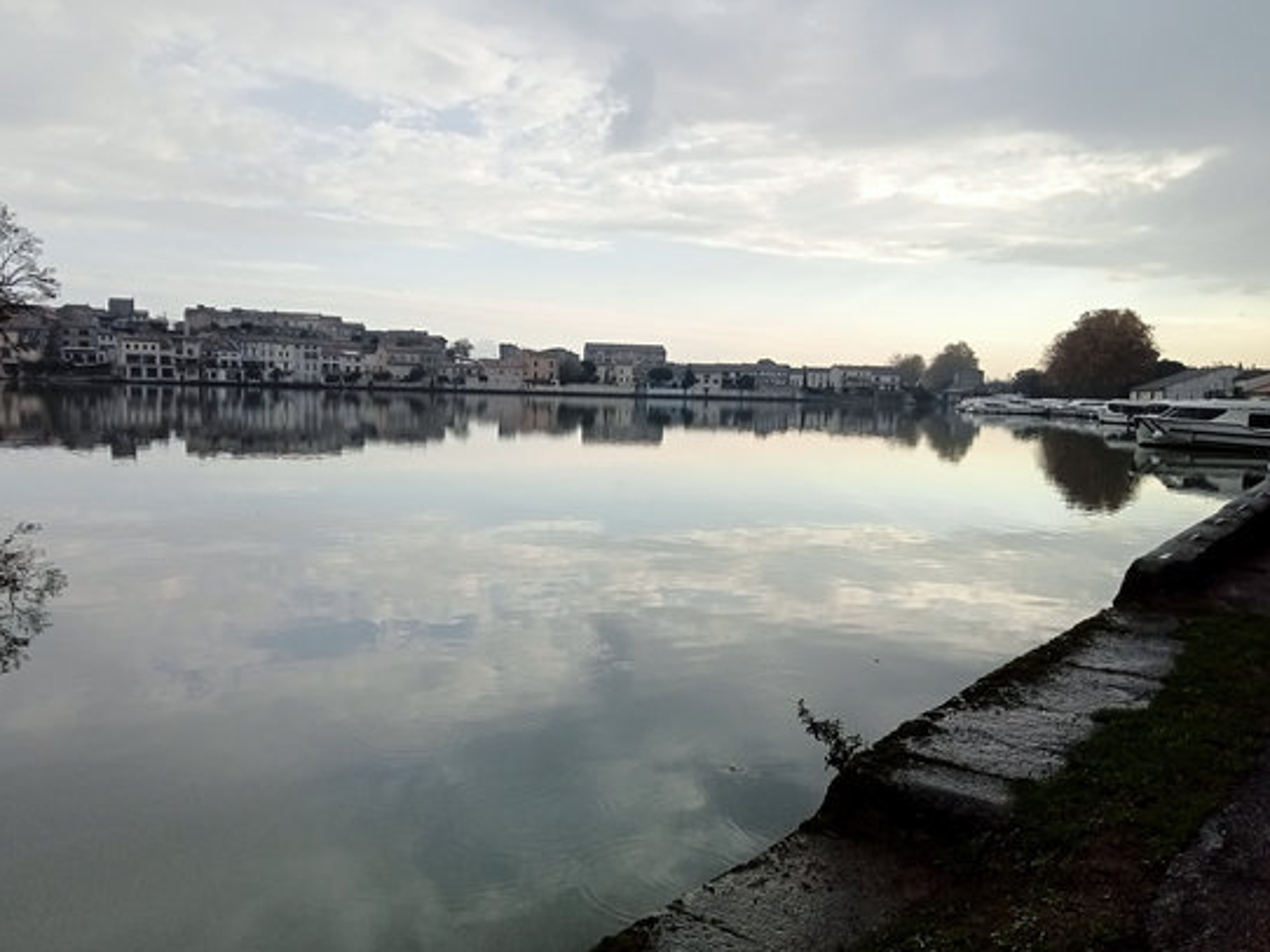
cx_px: 588
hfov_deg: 58.3
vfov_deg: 45.4
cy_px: 488
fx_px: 1137
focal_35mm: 31
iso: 100
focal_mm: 3.46
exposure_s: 1/1081
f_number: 2.2
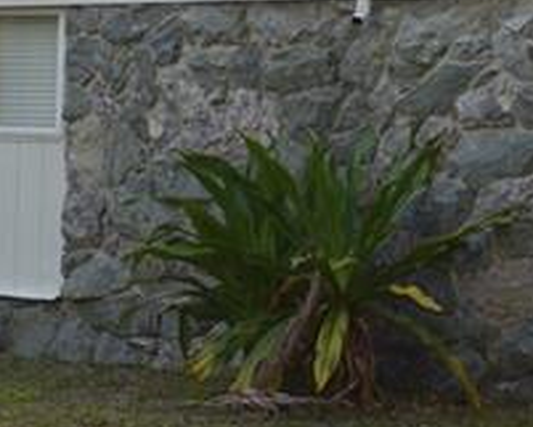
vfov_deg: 11.8
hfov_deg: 14.8
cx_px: 119
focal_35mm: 129
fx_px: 2036
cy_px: -50
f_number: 3.5
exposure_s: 1/200
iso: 180
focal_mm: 18
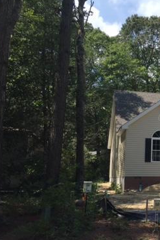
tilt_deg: +9.7
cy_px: 117
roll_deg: -0.8
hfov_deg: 23.4
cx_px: 200
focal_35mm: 52
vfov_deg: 38.2
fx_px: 347
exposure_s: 1/1163
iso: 32
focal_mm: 4.15
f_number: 2.2
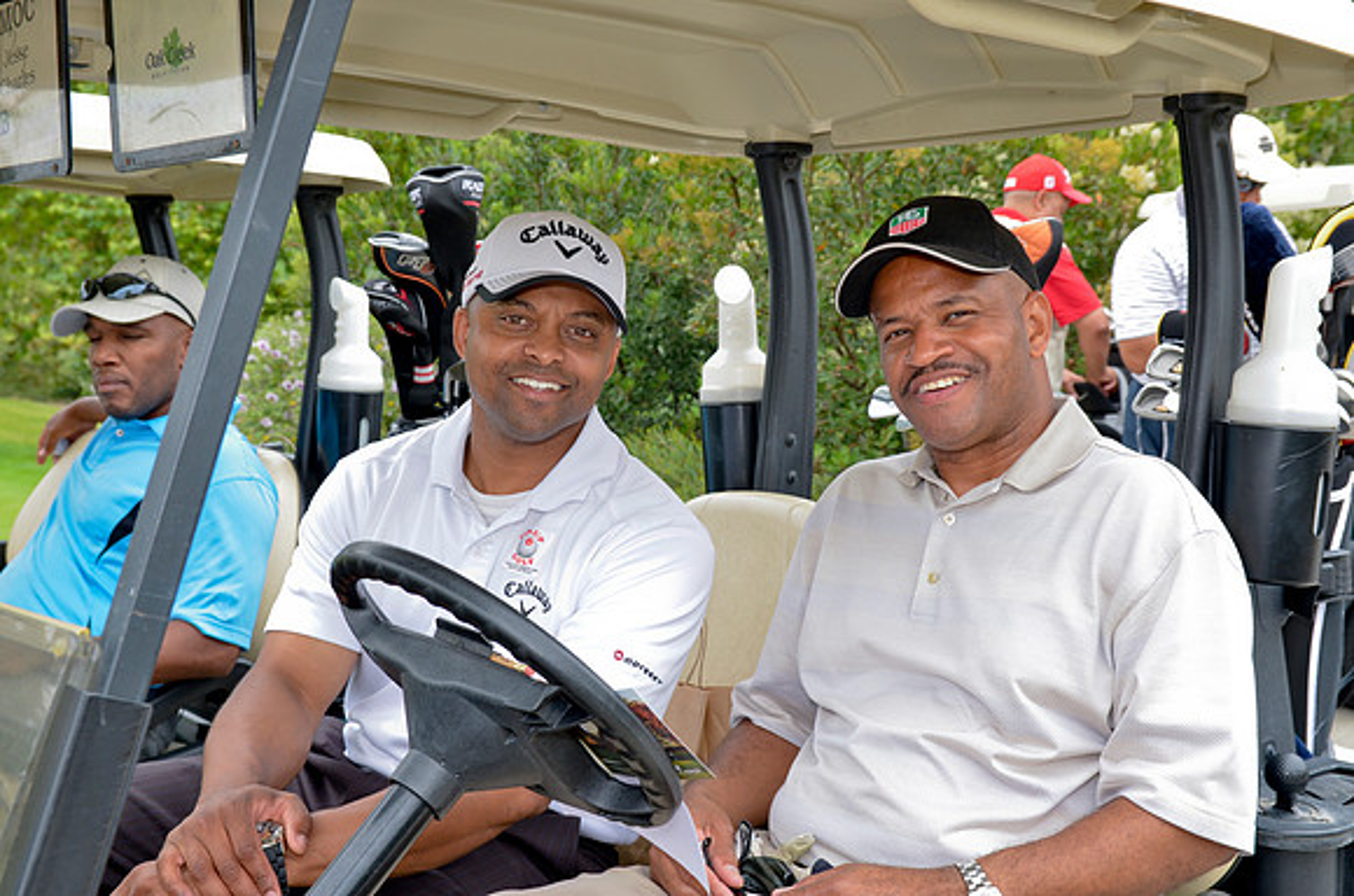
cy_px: 448
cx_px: 677
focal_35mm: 48
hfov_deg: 41.2
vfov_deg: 27.9
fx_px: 1801
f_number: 6.3
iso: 200
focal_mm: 32
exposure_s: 1/200
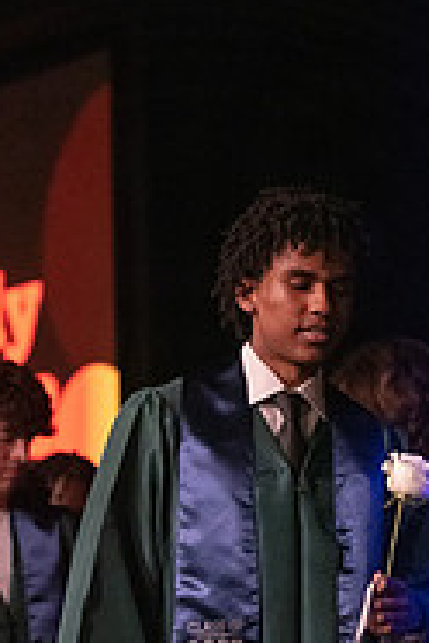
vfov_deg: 11.3
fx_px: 3235
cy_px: 508
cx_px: 197
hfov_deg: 7.6
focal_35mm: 181
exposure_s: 1/1000
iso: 16000
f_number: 2.8
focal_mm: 75
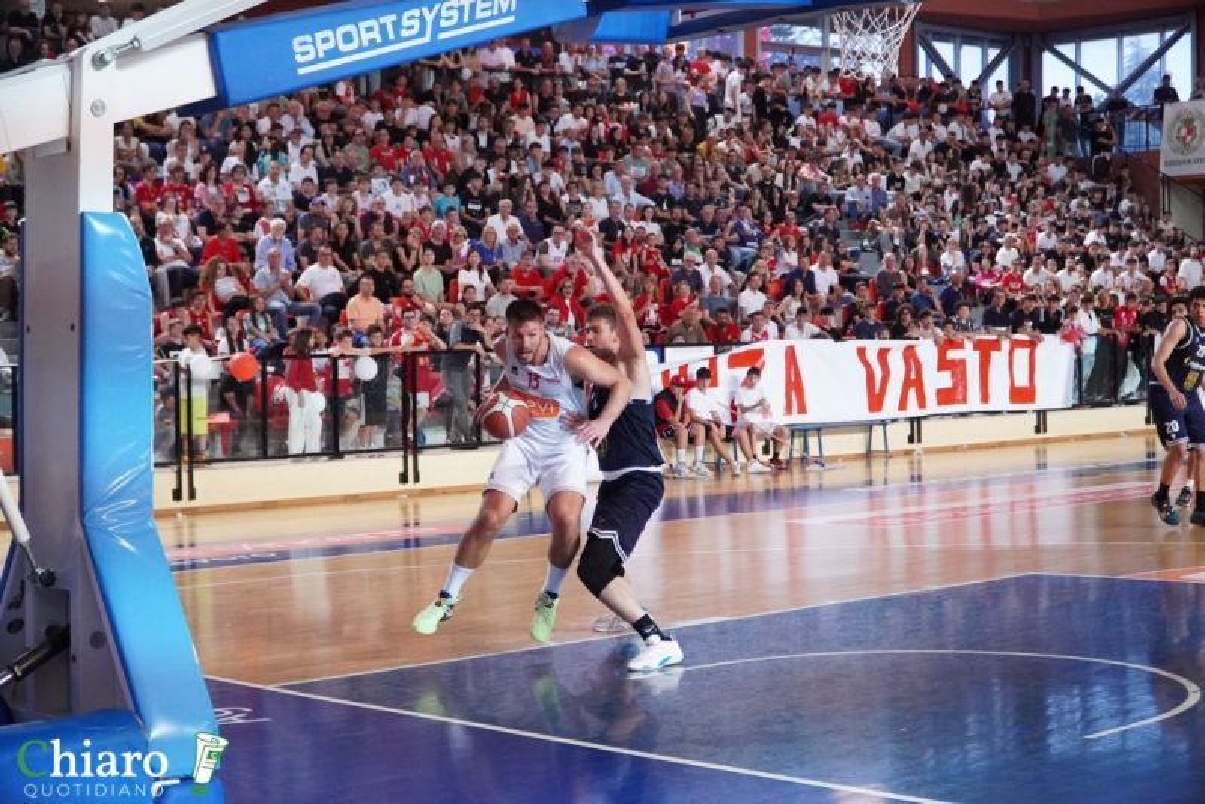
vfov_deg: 24.4
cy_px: 402
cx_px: 602
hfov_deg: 35.9
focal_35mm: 56
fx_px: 1858
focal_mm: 37
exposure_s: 1/800
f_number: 4
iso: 5000
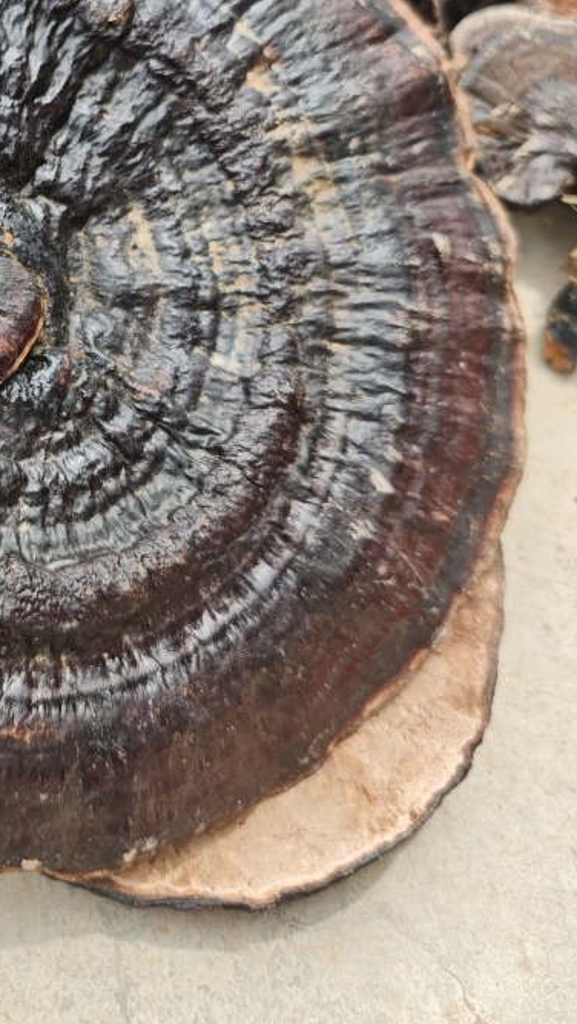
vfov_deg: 49.0
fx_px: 1087
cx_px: 15
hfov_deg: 28.1
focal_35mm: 40
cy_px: 287
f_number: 1.62
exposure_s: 1/912
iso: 50
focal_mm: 6.55
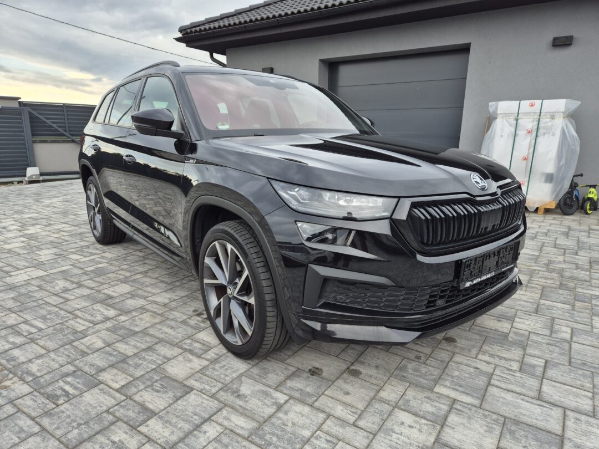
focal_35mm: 23
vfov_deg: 58.9
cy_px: 224
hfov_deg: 73.9
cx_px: 300
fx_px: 398
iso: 25
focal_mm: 5.4
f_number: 1.8
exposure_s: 1/444
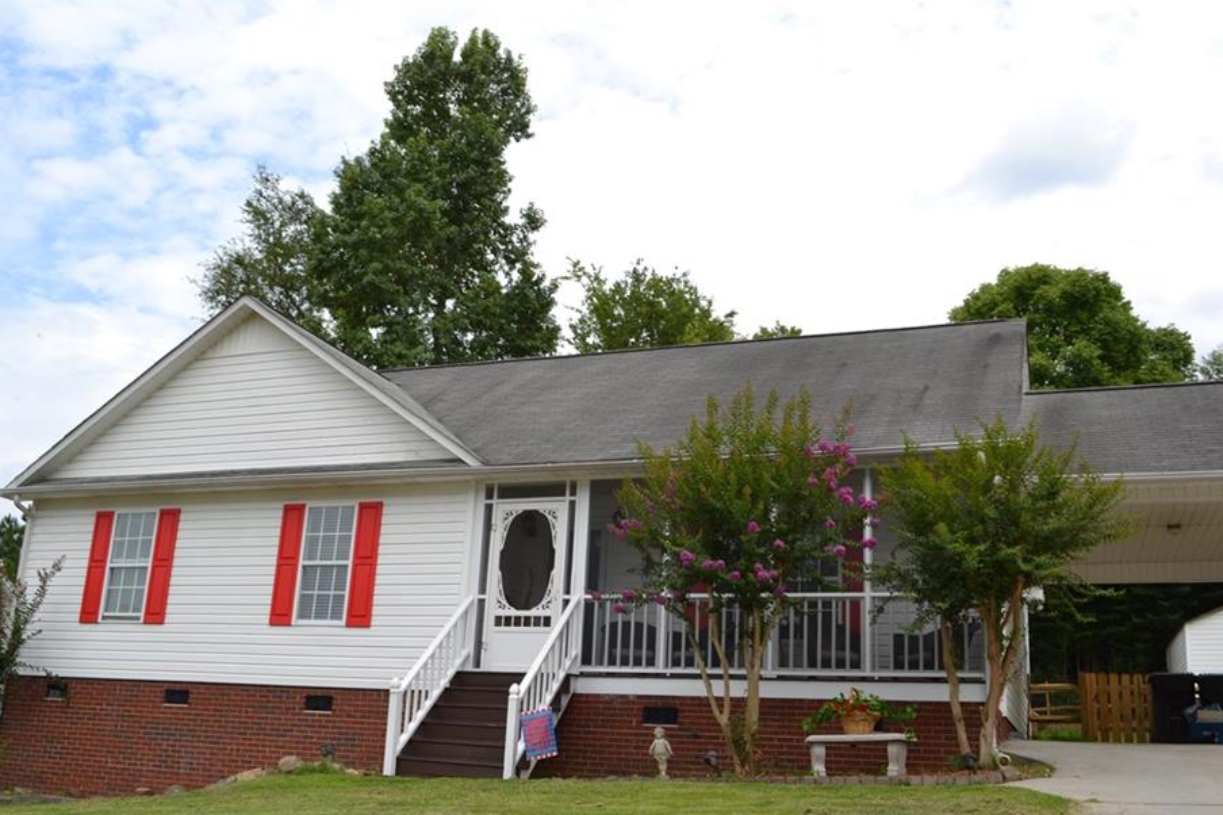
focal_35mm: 34
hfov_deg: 55.8
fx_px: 1155
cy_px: 452
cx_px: 618
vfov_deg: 38.8
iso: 100
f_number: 9
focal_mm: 20
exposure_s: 1/200
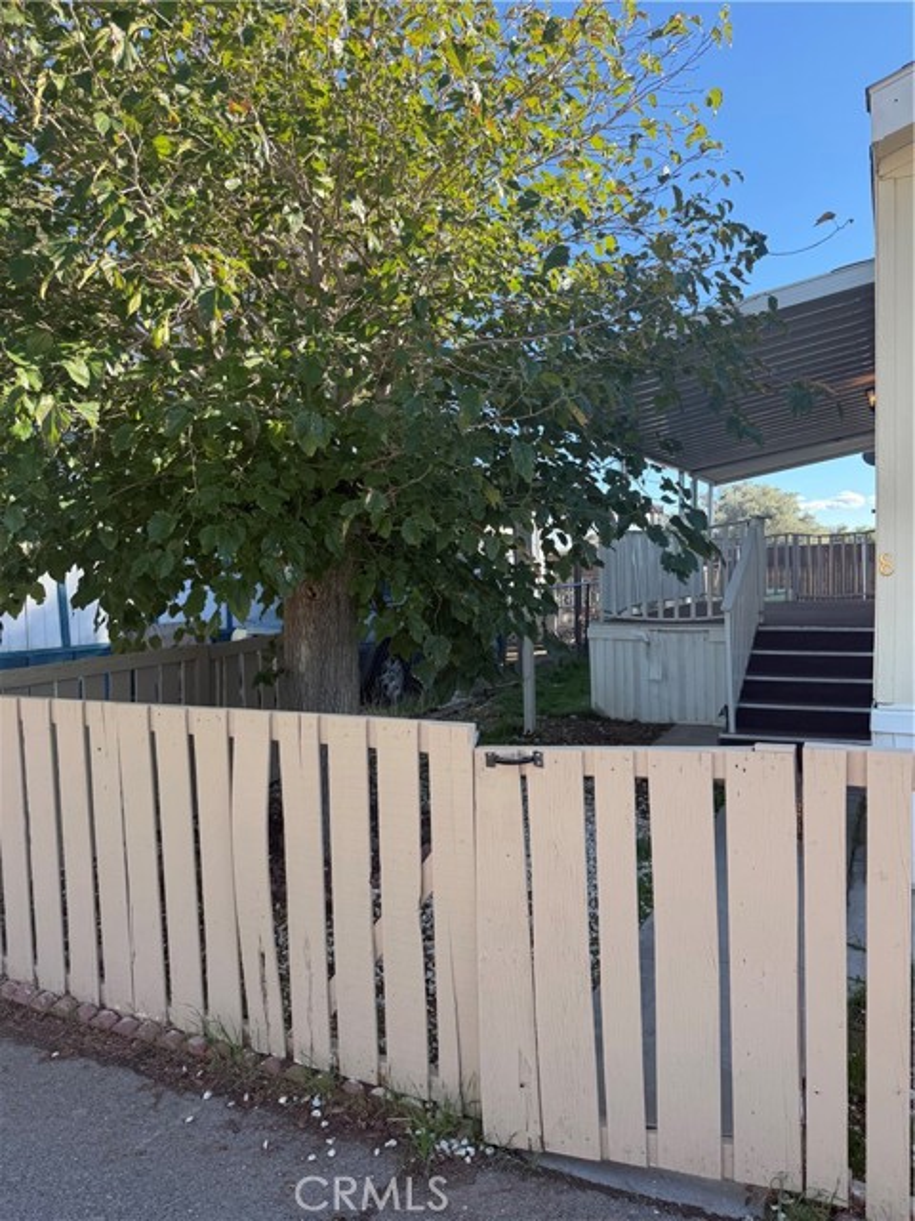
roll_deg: -0.6
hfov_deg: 56.8
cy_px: 610
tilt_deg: -0.3
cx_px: 458
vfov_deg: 71.6
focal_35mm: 24
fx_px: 846
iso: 100
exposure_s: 1/1005
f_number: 1.78
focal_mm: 6.76
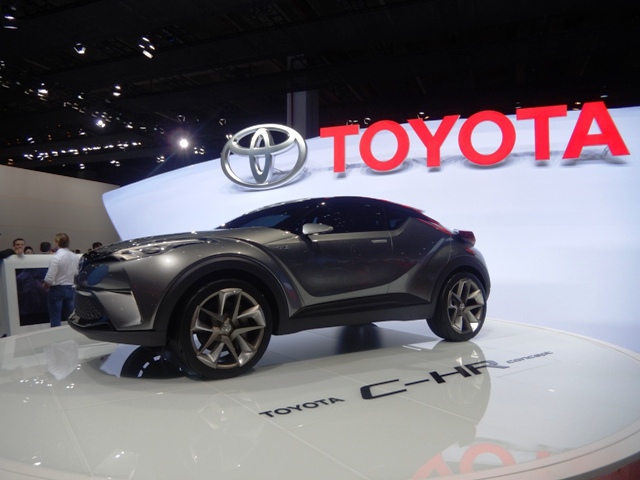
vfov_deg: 54.9
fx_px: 462
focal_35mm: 25
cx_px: 320
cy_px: 240
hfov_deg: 69.4
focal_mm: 4.5
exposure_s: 1/320
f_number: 3.4
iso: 125
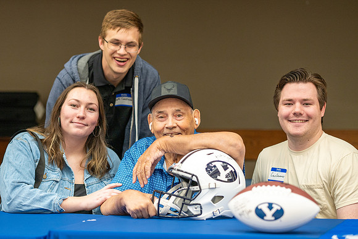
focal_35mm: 116
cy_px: 120
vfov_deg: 11.8
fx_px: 1152
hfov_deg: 17.7
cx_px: 160
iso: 640
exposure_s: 1/200
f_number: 2.5
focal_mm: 105
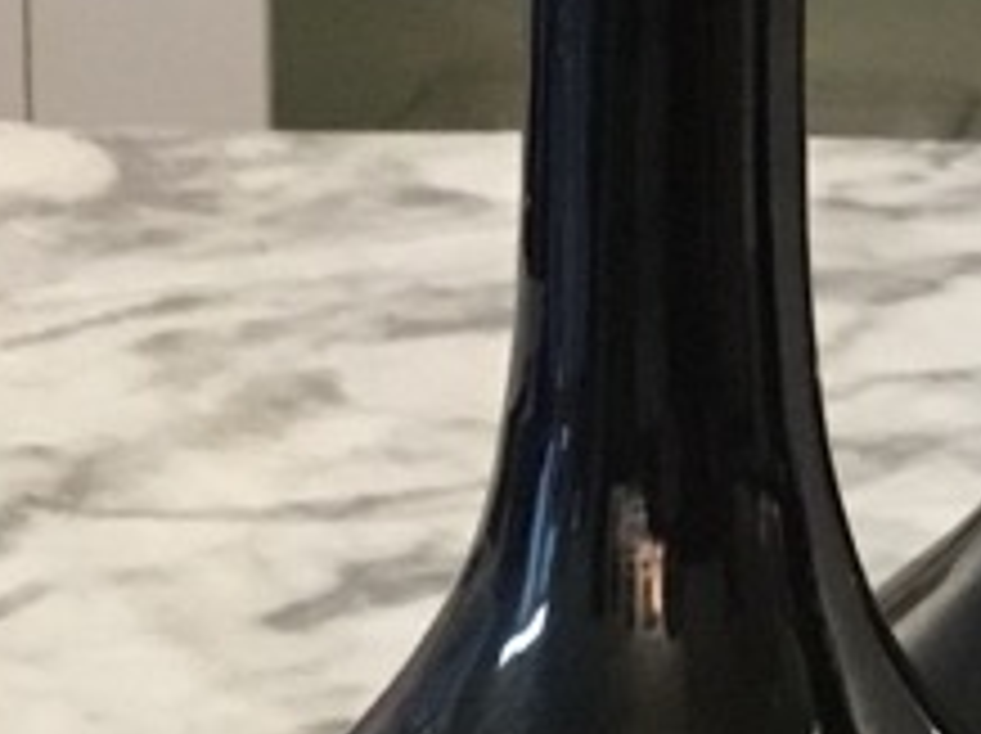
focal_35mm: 171
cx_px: 1341
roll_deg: -1.6
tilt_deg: -12.9
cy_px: 140
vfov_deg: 8.6
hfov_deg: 11.2
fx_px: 4841
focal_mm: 3.3
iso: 200
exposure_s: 1/30
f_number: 2.4
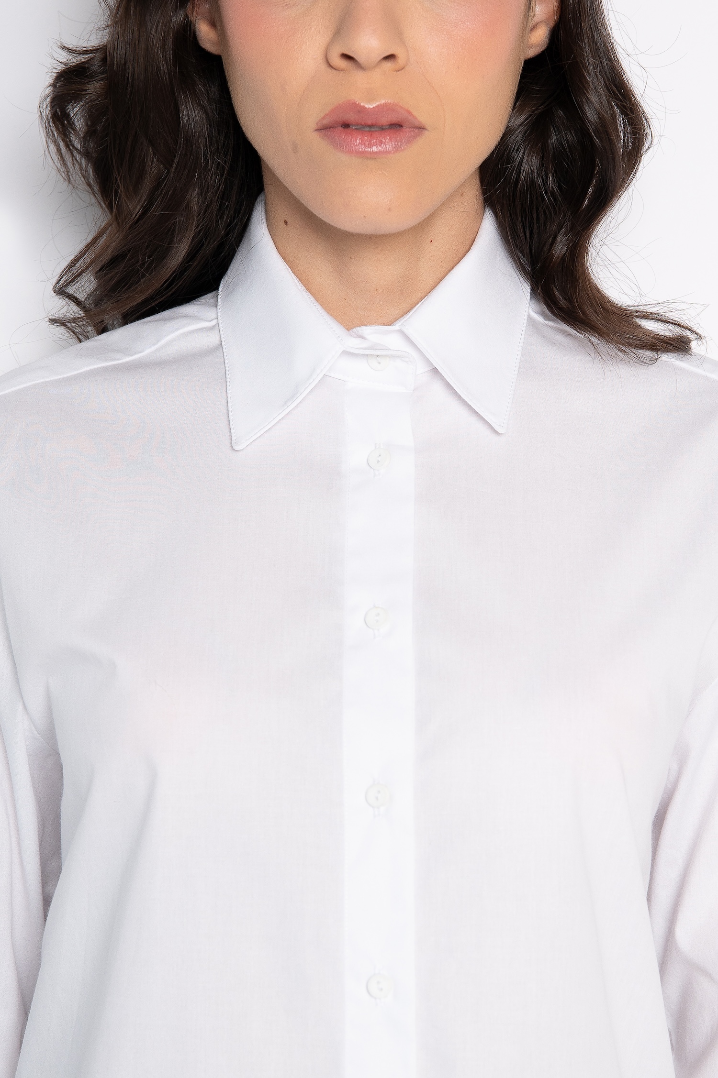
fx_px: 1857
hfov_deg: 21.9
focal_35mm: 62
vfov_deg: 32.4
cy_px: 539
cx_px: 359
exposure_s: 1/125
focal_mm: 62
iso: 200
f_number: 5
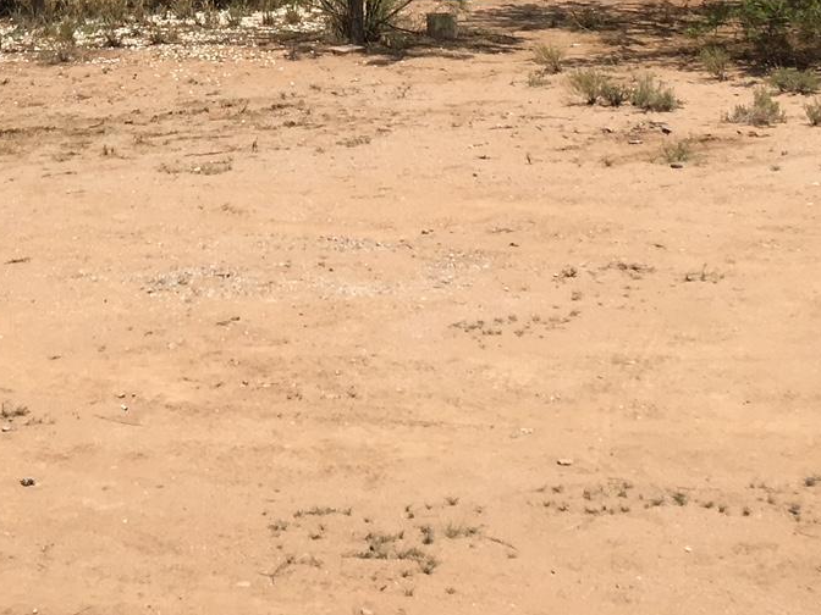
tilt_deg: +2.5
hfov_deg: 21.9
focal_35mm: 87
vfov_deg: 16.0
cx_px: 43
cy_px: -221
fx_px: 2063
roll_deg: +1.4
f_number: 2.2
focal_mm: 4.15
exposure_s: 1/3205
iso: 25
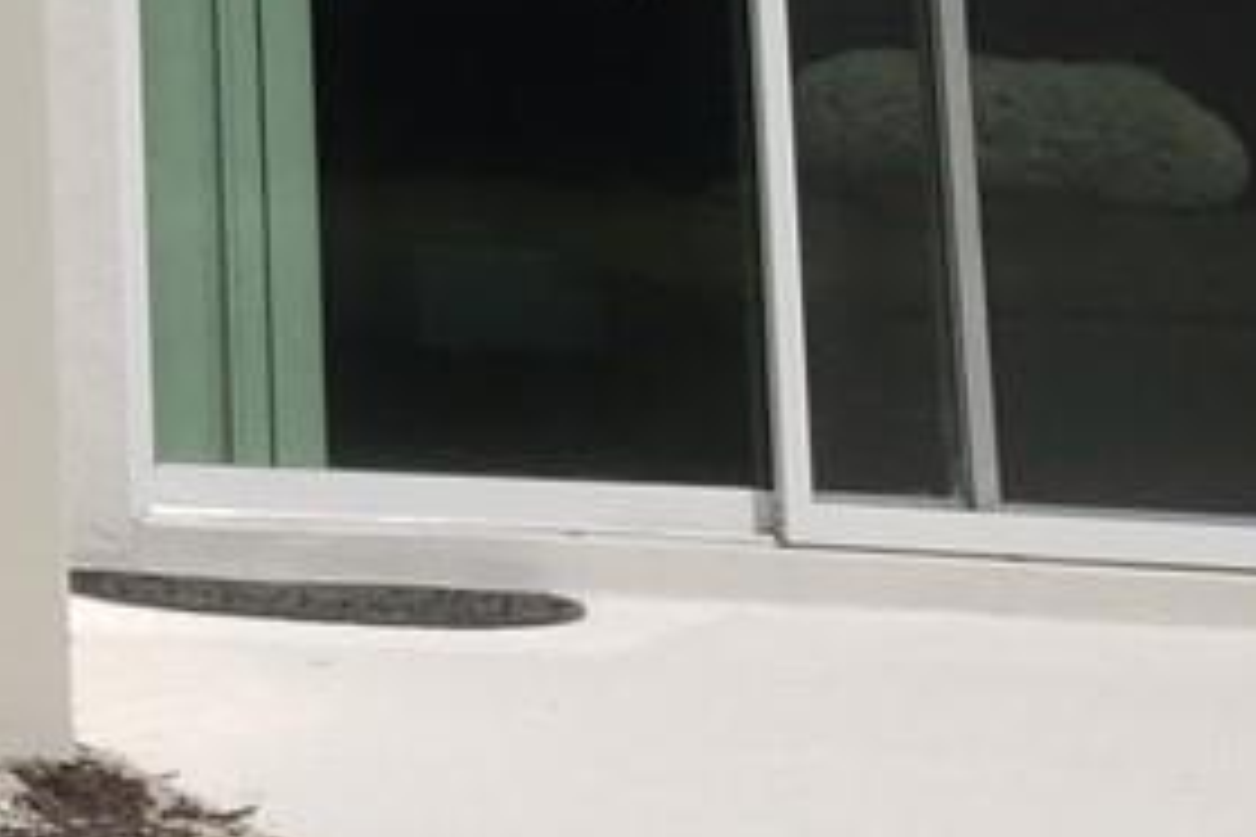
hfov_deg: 11.0
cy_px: -1030
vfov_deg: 8.3
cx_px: -1855
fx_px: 5407
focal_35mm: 155
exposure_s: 1/5552
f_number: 1.5
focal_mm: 4.3
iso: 50
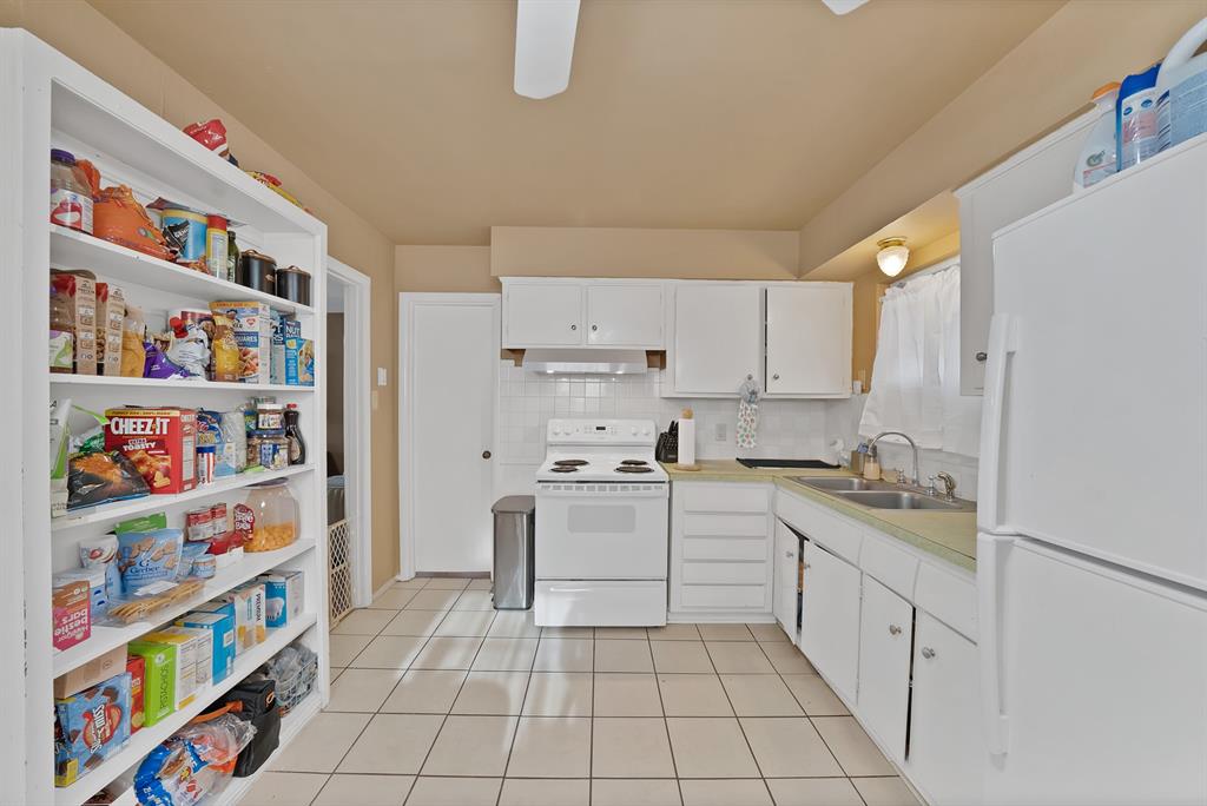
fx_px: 403
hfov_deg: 112.6
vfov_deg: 90.1
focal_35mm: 12
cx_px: 604
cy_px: 403
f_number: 9
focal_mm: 12
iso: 500
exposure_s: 1/1.67
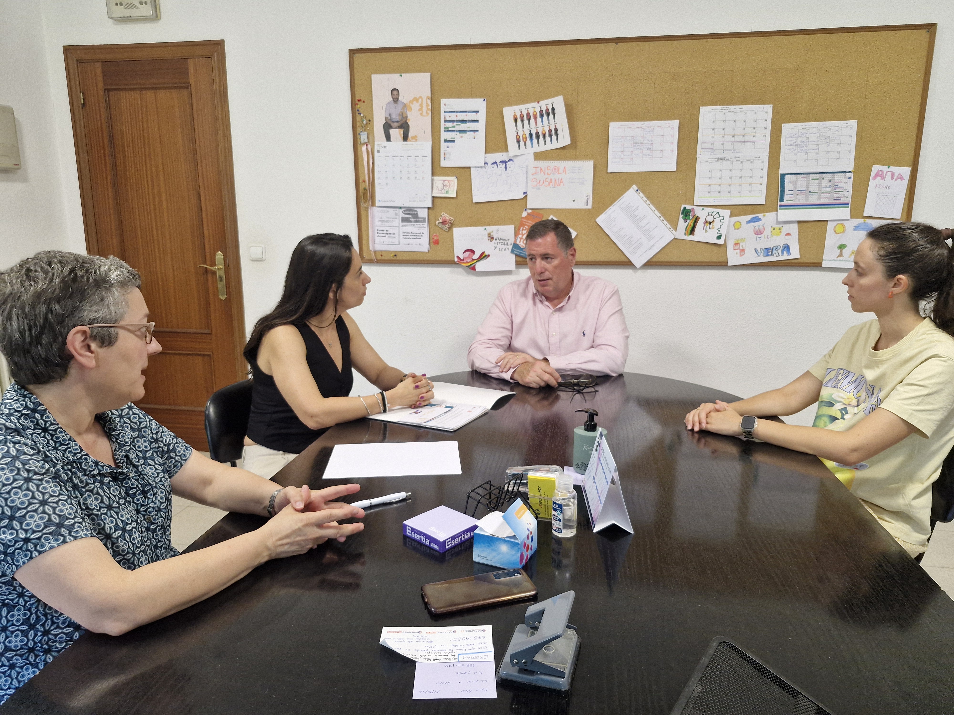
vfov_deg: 58.9
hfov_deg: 73.9
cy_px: 358
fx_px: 634
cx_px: 477
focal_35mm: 23
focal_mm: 5.54
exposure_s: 1/100
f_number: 1.8
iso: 250
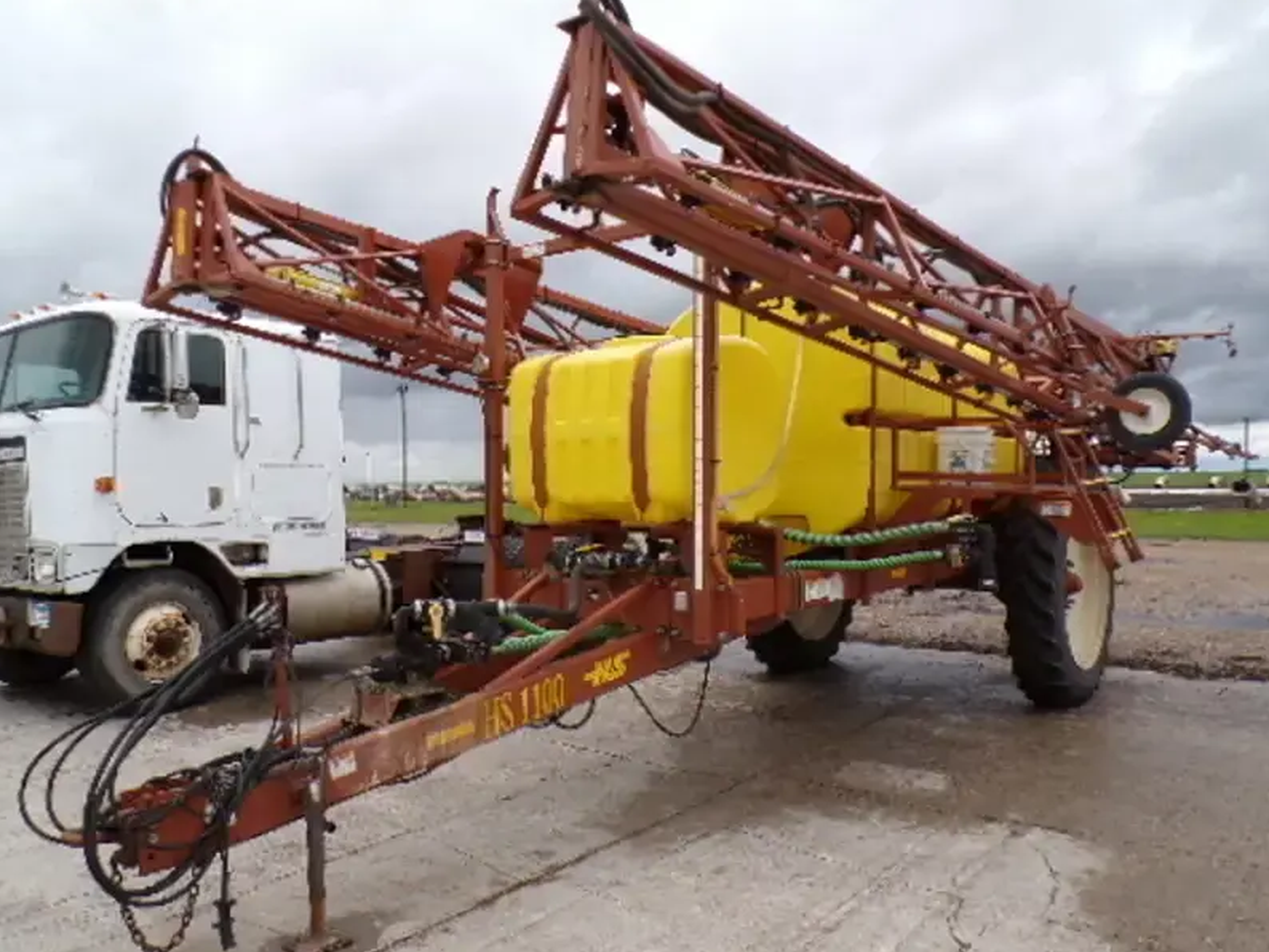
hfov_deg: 61.6
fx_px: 1063
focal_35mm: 29
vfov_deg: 48.2
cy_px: 508
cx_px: 614
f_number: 4.4
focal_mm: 4.3
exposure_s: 1/340
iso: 100
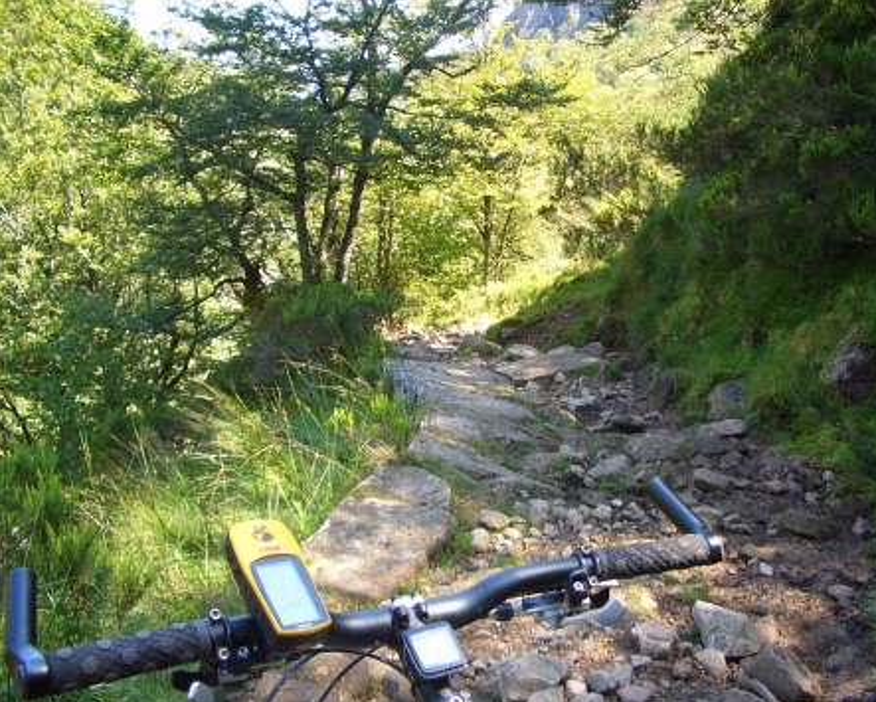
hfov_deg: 49.0
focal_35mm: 37
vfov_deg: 40.2
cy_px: 354
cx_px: 473
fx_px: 960
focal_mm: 5.8
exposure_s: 1/100
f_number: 2.6
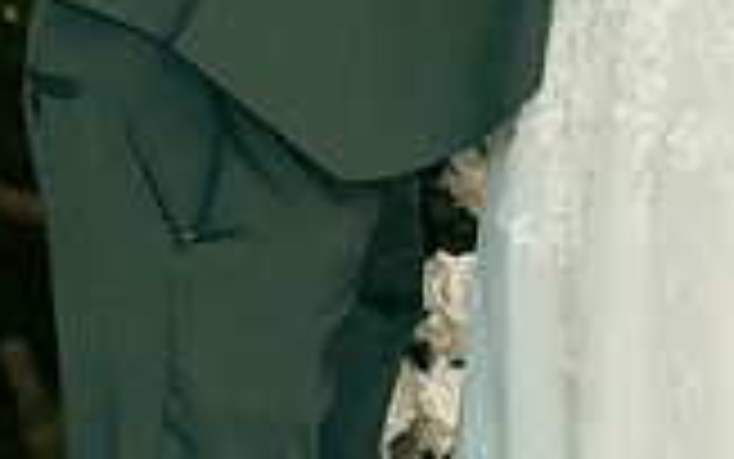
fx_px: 4863
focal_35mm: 243
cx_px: 711
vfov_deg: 5.3
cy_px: -290
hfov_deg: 8.6
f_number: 3.5
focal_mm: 45
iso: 800
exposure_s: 1/200
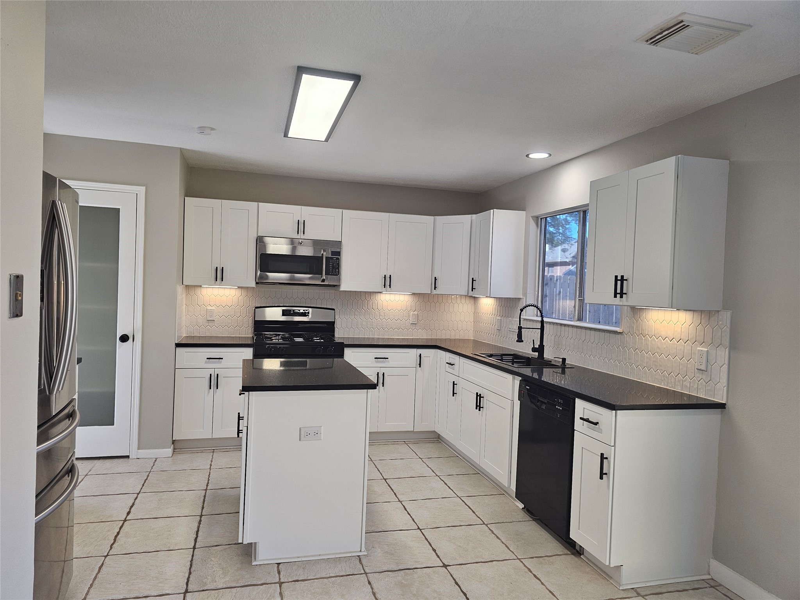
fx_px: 532
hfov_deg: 73.9
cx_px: 400
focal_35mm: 23
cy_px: 300
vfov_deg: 58.9
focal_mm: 6.3
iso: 80
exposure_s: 1/120
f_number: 1.7
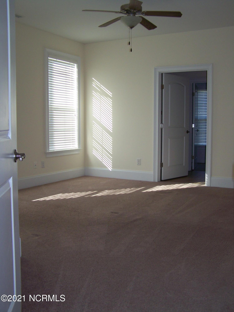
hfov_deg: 37.7
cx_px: 117
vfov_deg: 49.0
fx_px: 343
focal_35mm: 38
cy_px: 156
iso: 80
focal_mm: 6.3
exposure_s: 1/60
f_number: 2.8
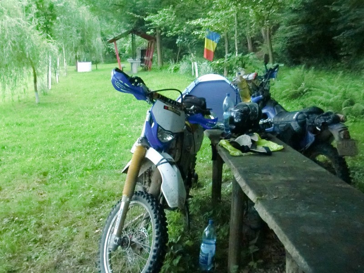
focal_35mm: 38
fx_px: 400
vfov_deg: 37.7
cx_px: 182
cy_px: 136
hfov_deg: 49.0
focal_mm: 6.66
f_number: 3.9
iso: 1600
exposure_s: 1/50
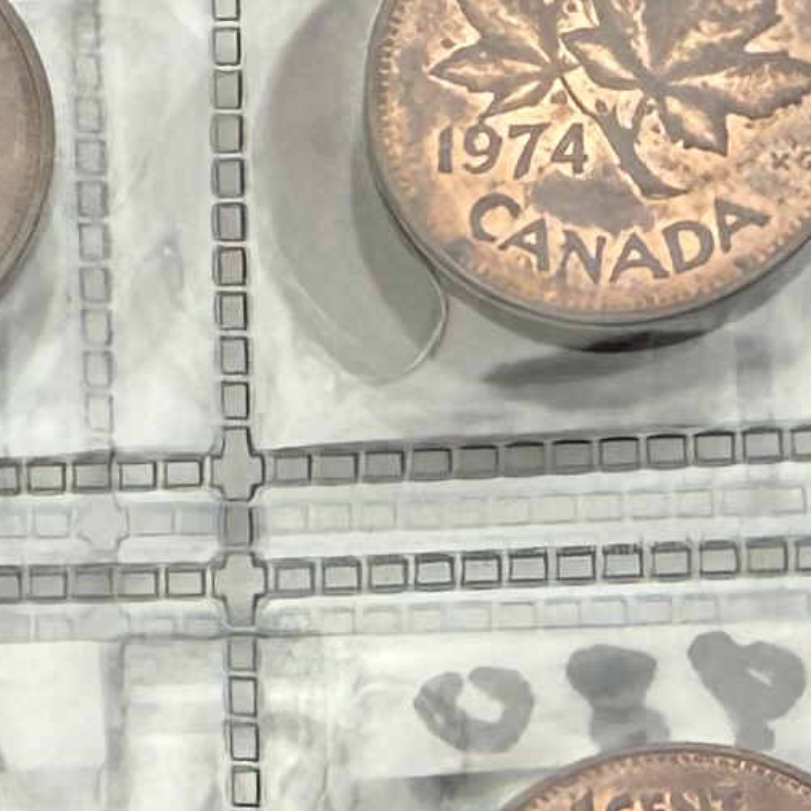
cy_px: 851
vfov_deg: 10.2
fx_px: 4506
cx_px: -76
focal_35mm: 170
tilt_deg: -80.2
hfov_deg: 10.2
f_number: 2.2
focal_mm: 2.22
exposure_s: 1/257
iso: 40
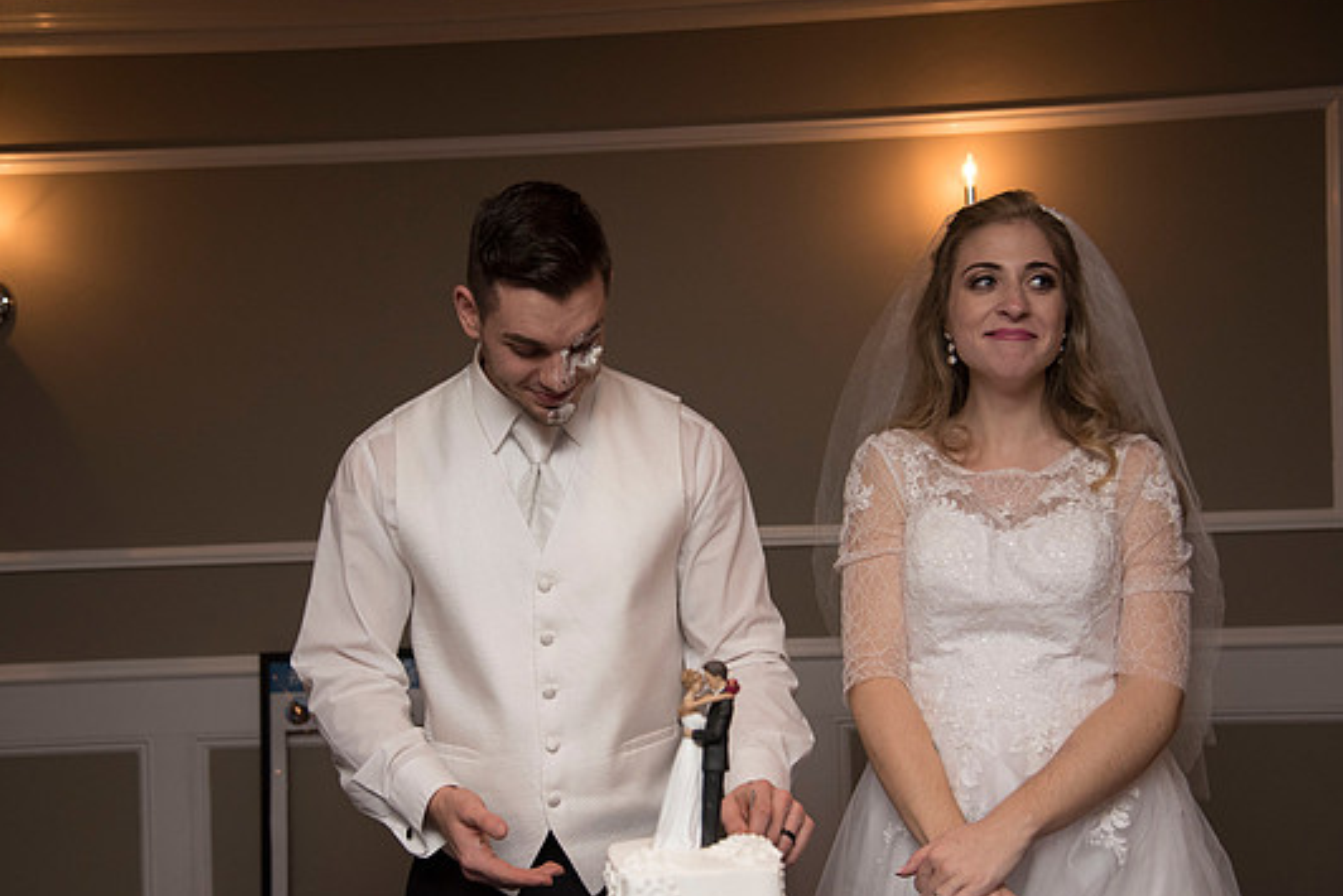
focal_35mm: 48
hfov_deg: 41.1
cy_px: 471
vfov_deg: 28.1
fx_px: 1791
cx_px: 646
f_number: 4
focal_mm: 44
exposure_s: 1/200
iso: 2000
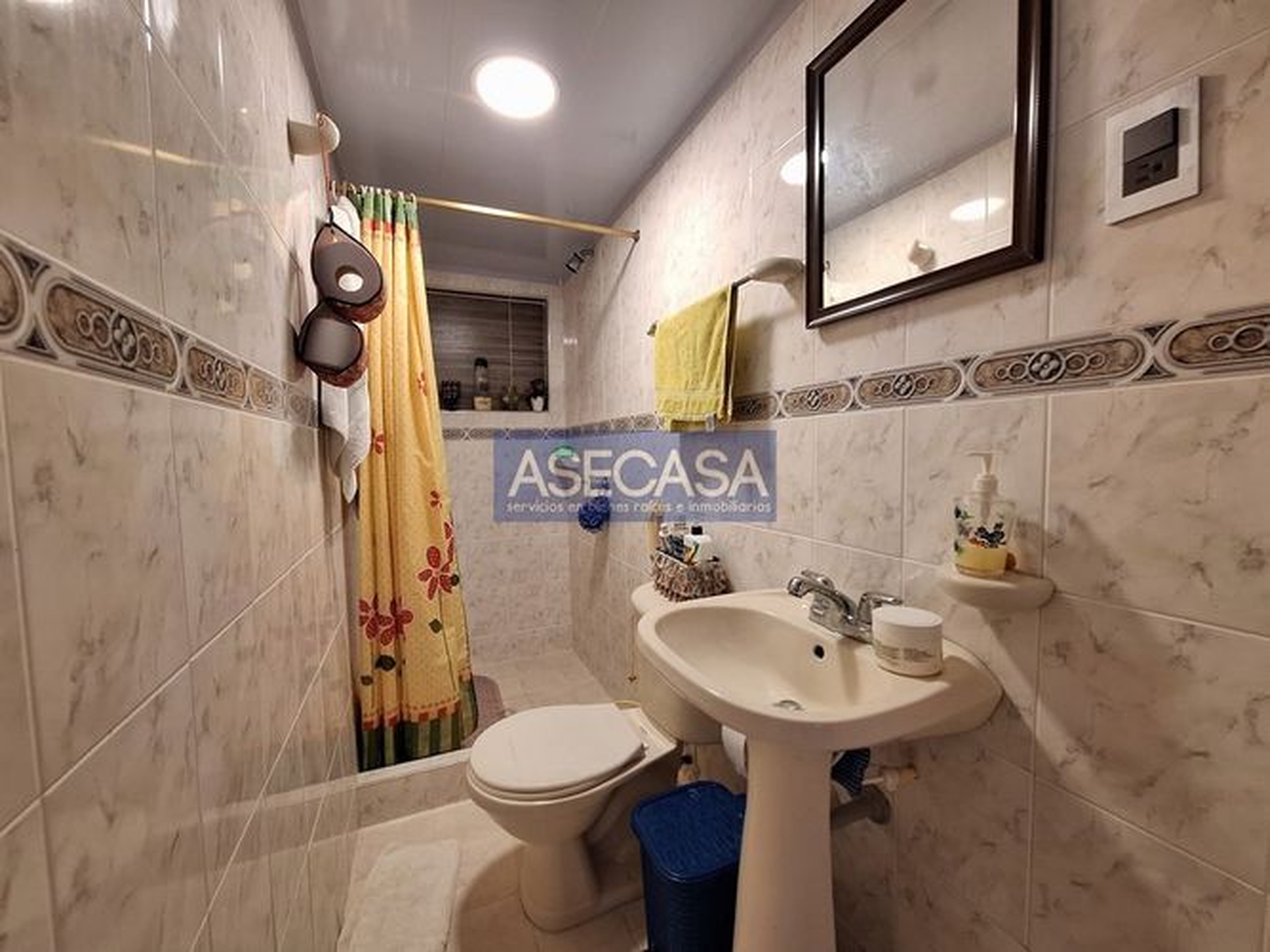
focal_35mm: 13
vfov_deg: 89.9
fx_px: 477
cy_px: 476
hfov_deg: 106.2
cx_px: 635
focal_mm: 1.74
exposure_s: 1/40
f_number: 2.2
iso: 100
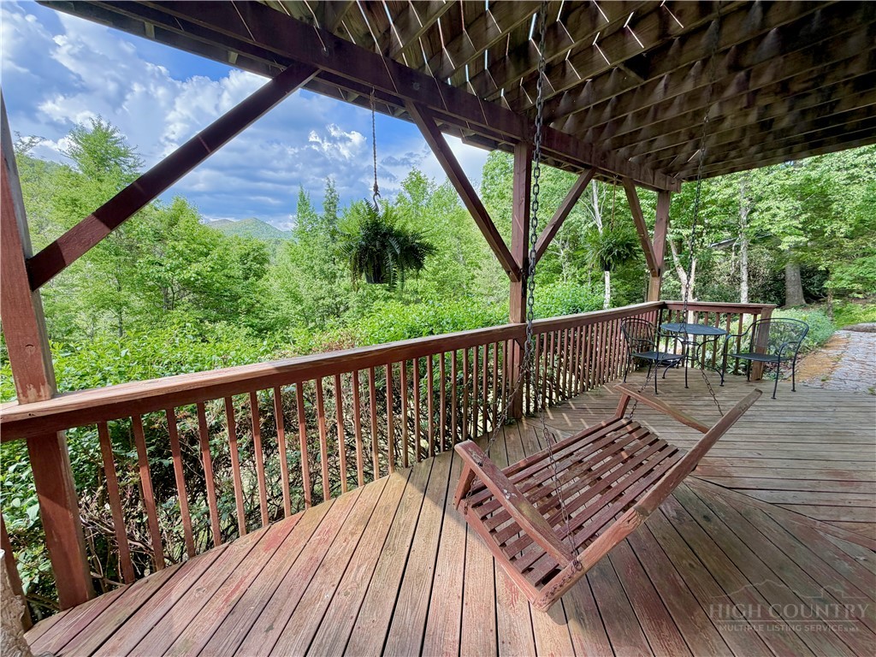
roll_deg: +1.6
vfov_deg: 85.7
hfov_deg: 102.1
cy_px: 328
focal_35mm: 14
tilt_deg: -8.8
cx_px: 438
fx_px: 354
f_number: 2.2
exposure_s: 1/220
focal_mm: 2.22
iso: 50
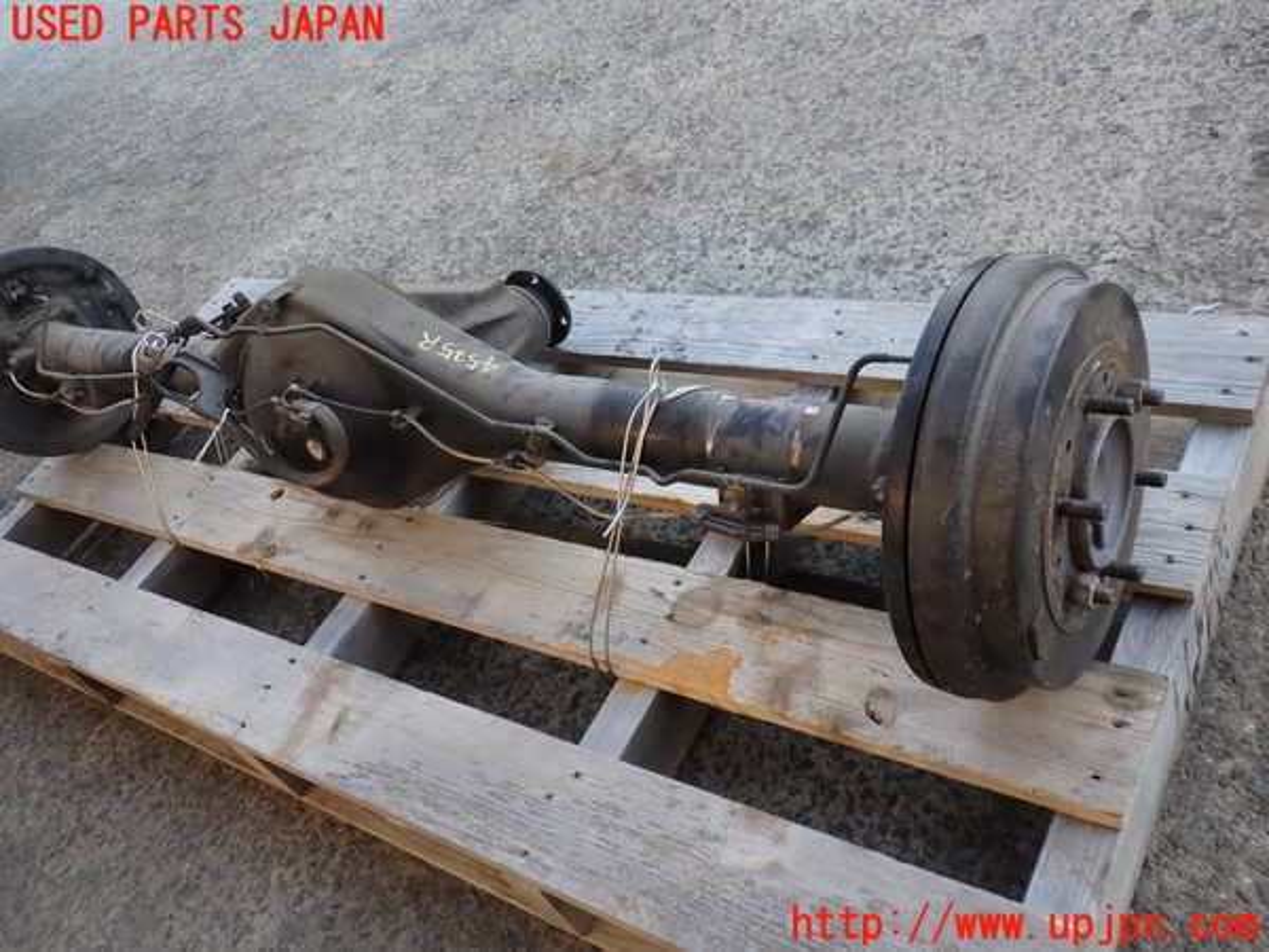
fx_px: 1100
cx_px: 634
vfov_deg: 46.8
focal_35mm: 30
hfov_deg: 60.0
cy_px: 476
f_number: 2.3
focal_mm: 5.4
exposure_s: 1/100
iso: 100
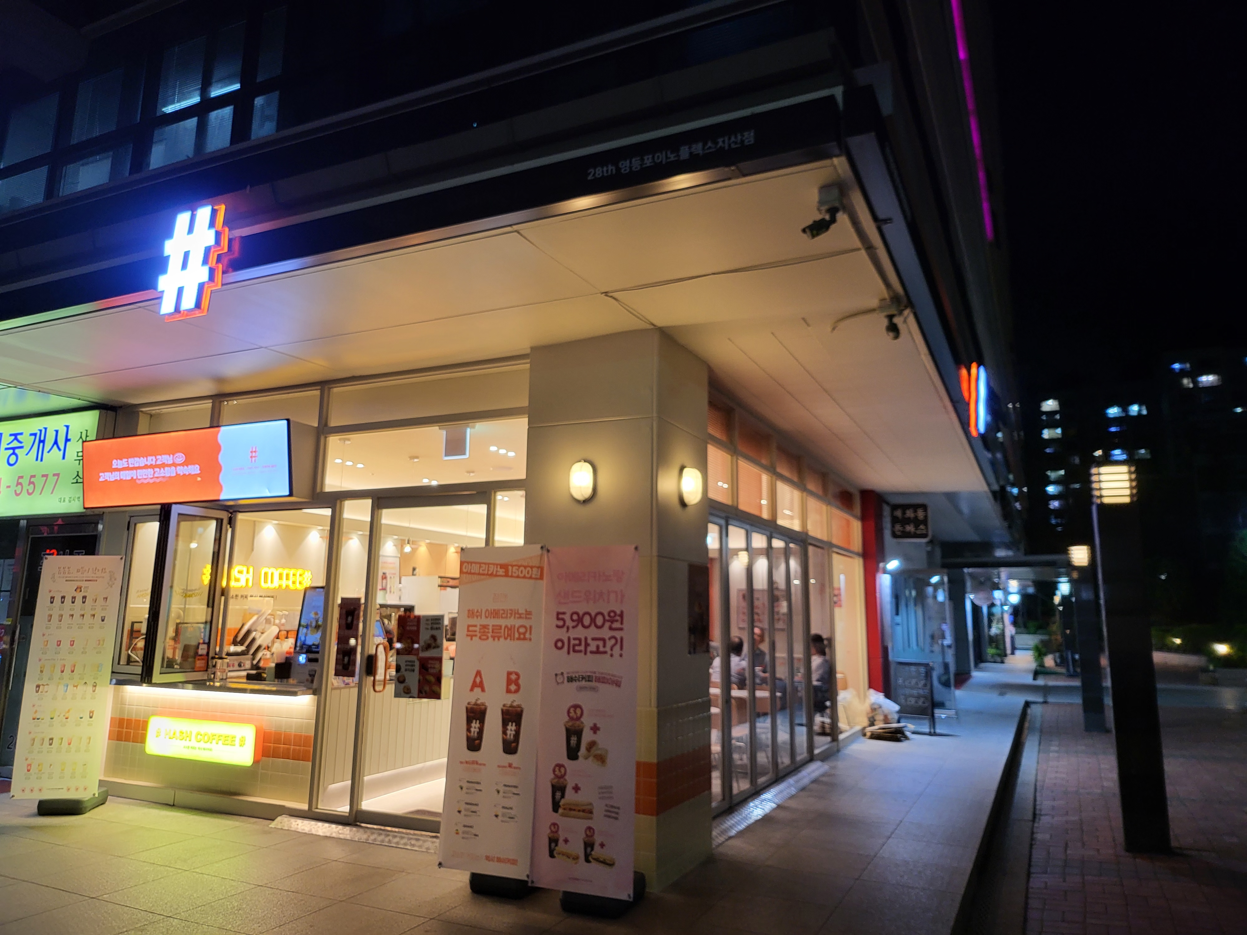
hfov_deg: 71.6
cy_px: 468
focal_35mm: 24
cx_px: 624
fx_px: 865
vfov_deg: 56.8
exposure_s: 1/60
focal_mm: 5
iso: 200
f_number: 1.8
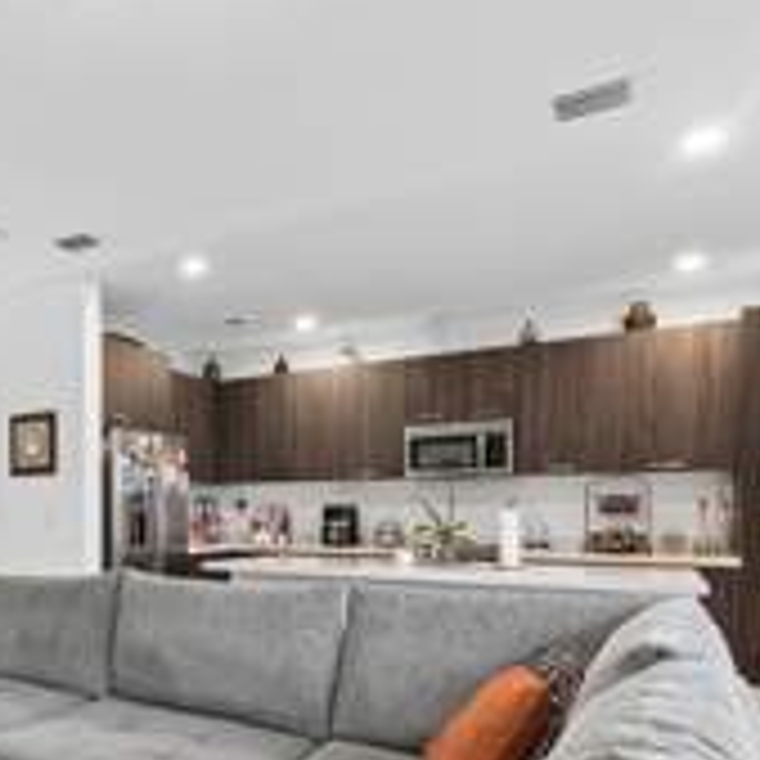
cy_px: 519
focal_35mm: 29
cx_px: 117
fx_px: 720
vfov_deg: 54.3
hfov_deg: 51.0
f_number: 11
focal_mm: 12
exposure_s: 1
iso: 100
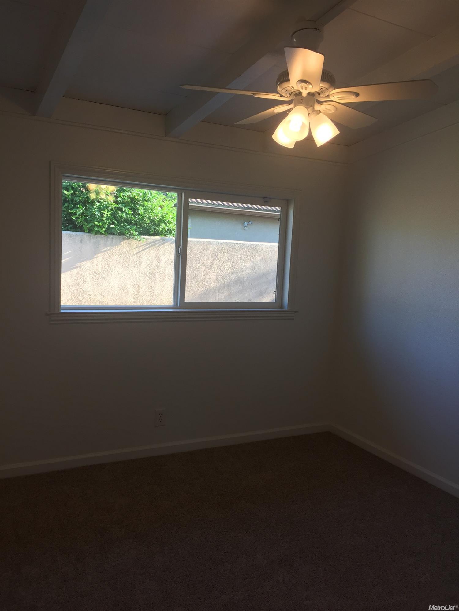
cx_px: 230
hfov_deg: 48.2
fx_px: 513
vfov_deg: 61.7
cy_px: 306
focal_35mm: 29
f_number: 2.2
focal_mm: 4.15
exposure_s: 1/120
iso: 50
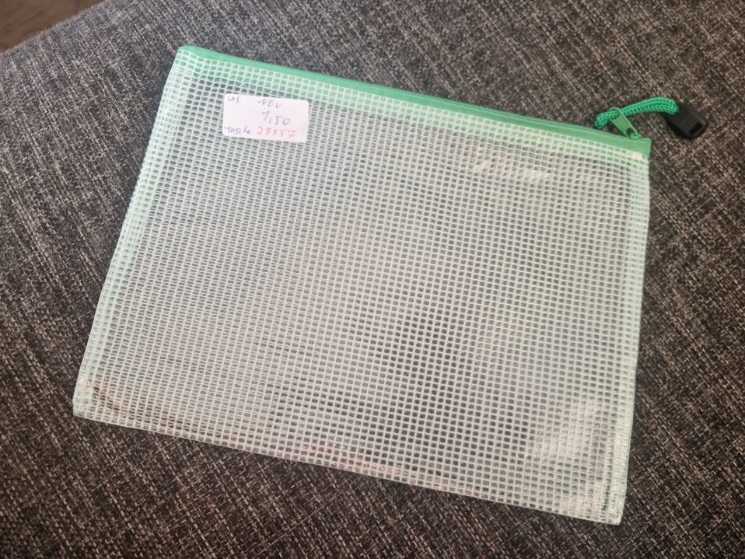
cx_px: 366
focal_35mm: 24
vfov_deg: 56.8
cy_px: 289
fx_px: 517
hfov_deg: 71.6
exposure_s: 1/180
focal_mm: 5.4
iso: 50
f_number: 1.8
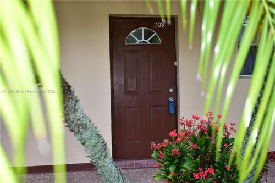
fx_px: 367
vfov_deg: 28.1
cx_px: 138
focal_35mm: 48
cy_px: 92
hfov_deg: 41.1
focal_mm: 32
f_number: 4.5
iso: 100
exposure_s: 1/60
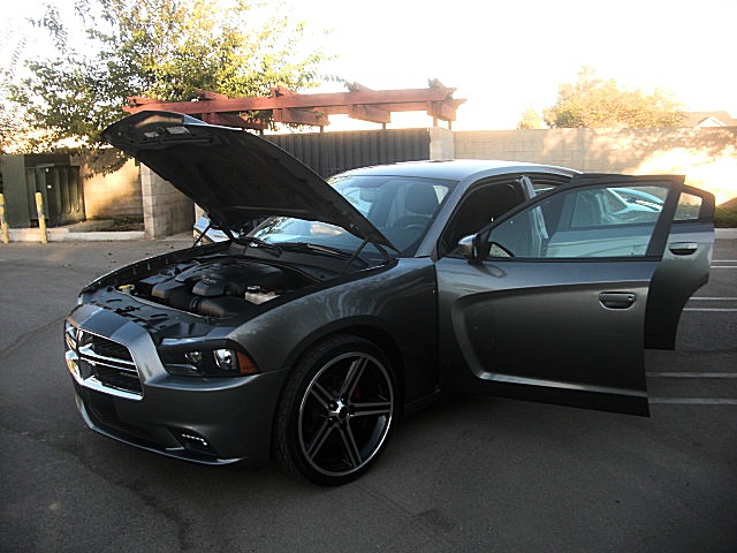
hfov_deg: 51.4
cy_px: 276
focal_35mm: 36
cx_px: 368
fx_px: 766
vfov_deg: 39.7
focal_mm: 6.3
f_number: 2.8
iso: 50
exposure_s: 1/100
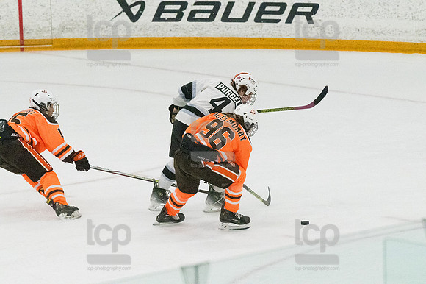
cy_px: 142
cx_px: 213
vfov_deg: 5.4
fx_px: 3016
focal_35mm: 255
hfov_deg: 8.1
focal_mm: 170
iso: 8000
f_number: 5
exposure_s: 1/1600
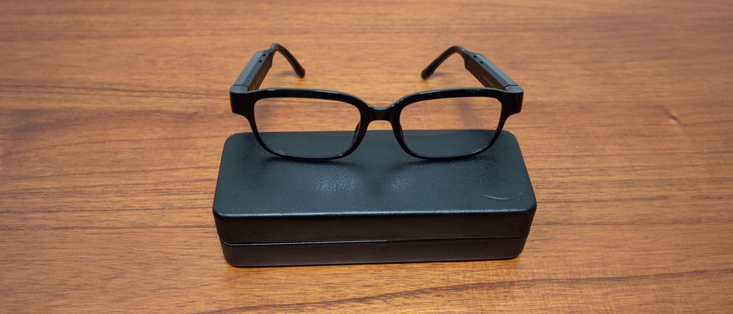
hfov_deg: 66.1
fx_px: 563
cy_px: 159
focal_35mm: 31
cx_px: 377
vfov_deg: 31.2
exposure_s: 1/60
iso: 250
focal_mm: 12
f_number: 2.8
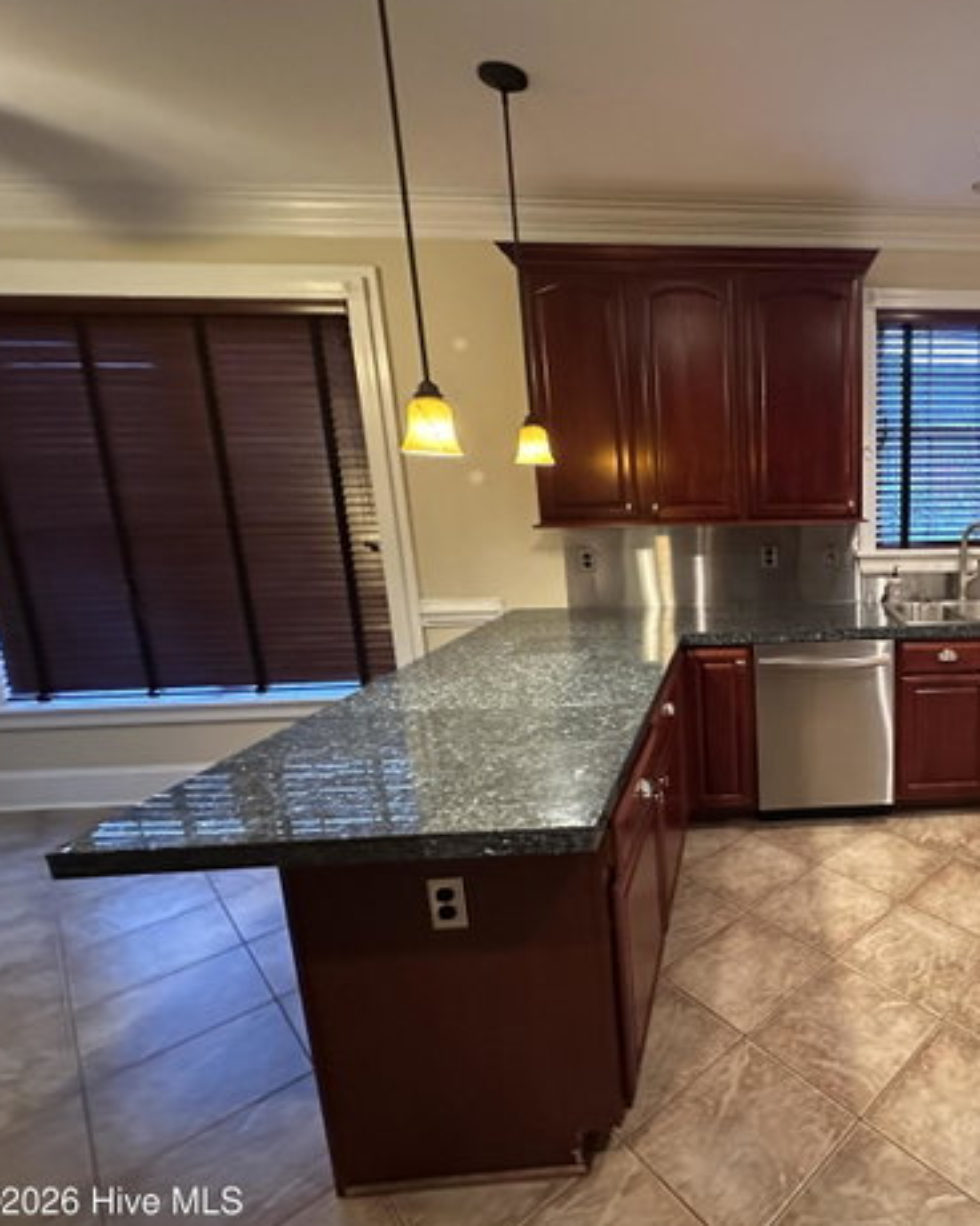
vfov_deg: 83.3
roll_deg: +0.8
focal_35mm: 19
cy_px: 621
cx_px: 822
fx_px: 689
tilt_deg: -11.1
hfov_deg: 63.0
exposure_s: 1/60
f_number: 2.2
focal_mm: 2.22
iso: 1250
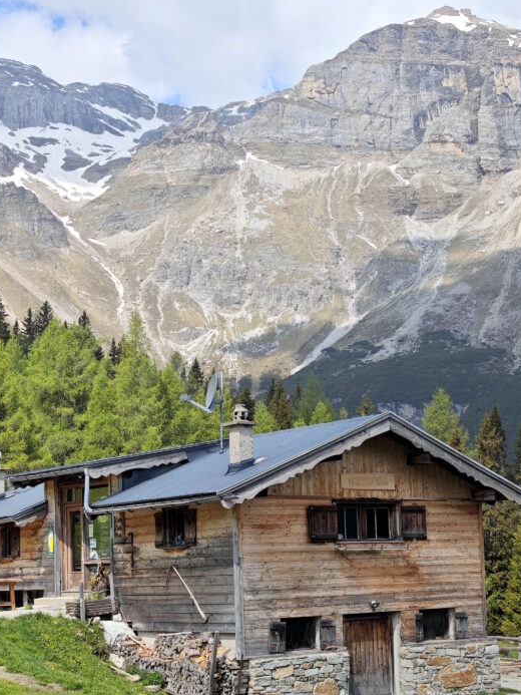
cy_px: 407
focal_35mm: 68
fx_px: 1364
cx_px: 292
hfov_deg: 21.6
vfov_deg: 28.5
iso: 50
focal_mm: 8.72
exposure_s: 1/2026
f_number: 2
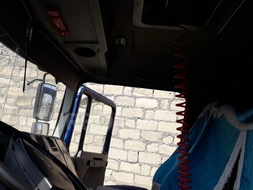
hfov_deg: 46.4
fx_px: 292
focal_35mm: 40
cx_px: 93
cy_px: 121
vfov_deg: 35.7
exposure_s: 1/1115
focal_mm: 3.6
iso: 40
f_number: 1.9
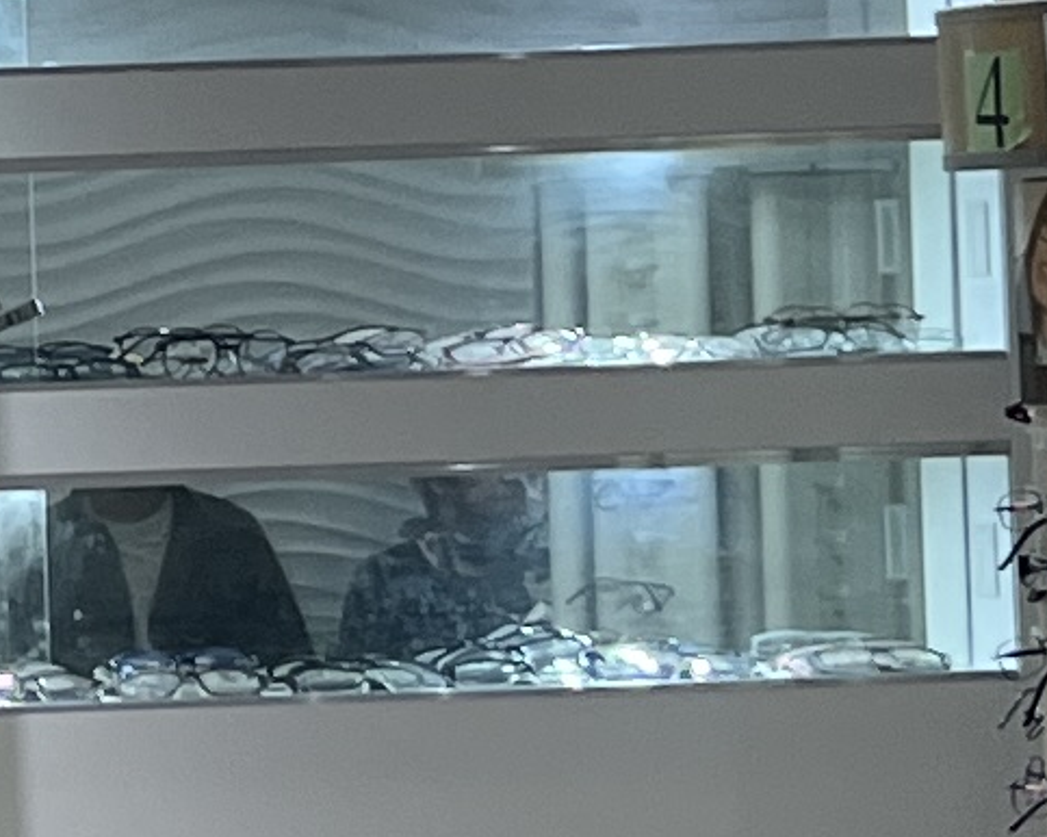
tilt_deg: +0.3
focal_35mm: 212
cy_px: 167
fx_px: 6567
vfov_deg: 7.3
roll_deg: +2.2
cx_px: -377
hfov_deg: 8.9
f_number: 1.5
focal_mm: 5.7
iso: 125
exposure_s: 1/120
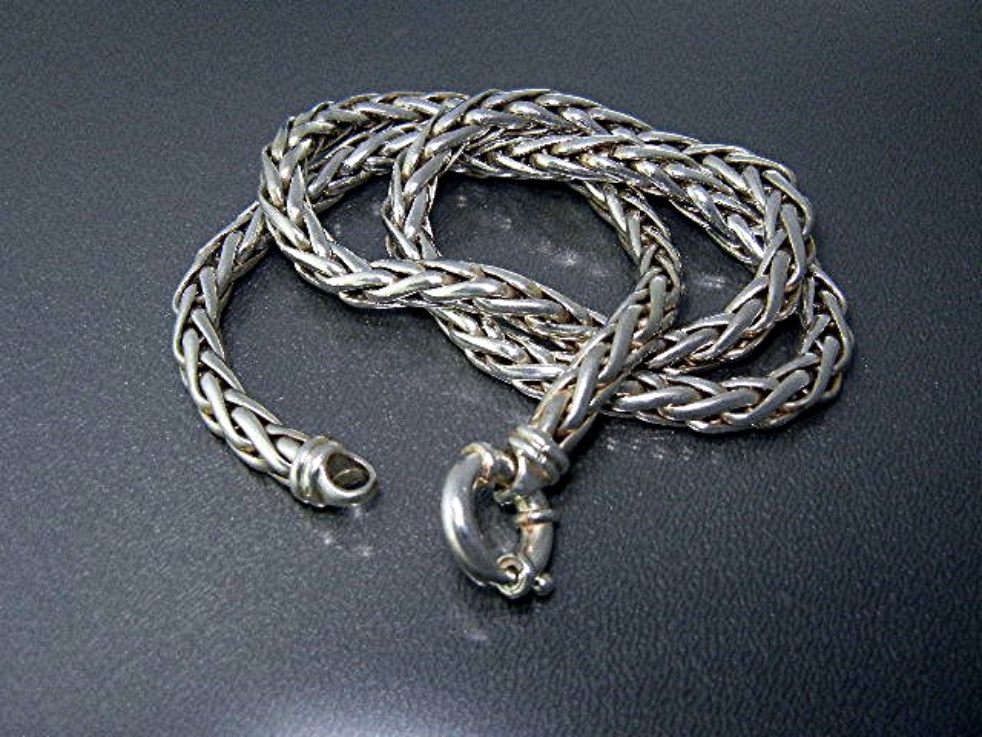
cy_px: 368
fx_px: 965
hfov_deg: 54.0
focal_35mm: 34
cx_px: 491
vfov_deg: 41.8
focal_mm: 6.2
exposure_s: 1/30
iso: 526
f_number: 7.2
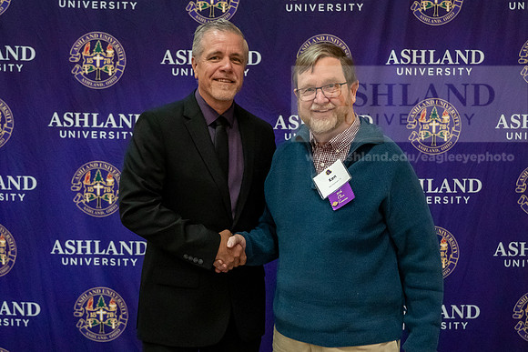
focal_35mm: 49
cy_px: 199
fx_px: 718
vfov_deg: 27.6
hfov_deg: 40.4
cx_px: 278
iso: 5000
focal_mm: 32
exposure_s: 1/400
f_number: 2.8
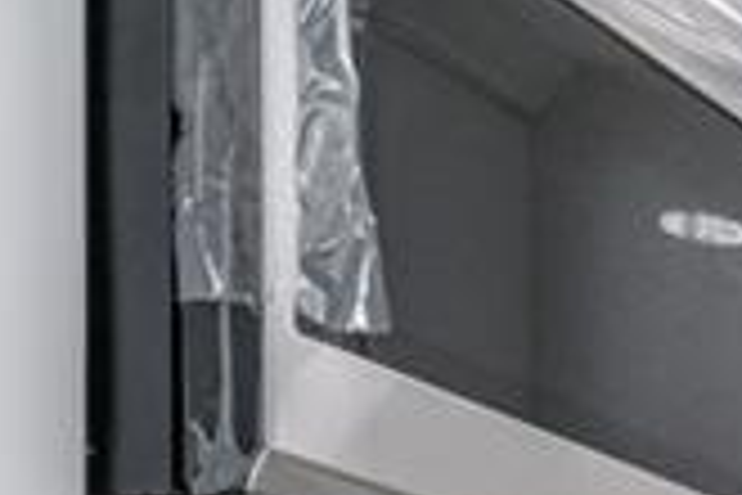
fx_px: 2308
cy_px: 1017
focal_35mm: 112
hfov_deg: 12.2
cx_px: 2033
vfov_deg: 11.0
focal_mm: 18
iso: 200
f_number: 9
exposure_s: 1/20
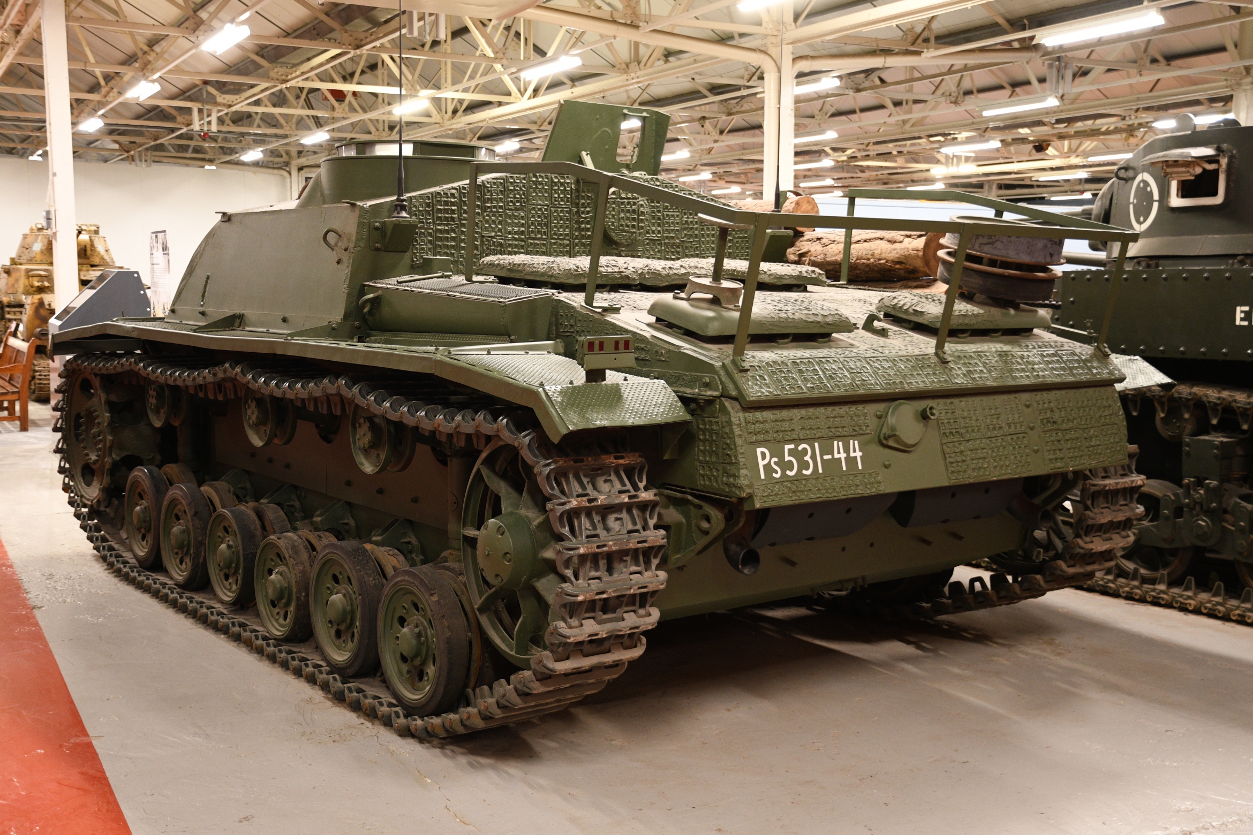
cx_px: 613
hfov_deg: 48.5
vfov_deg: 33.4
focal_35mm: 40
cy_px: 408
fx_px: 1392
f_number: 3
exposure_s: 1/20
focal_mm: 26
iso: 800
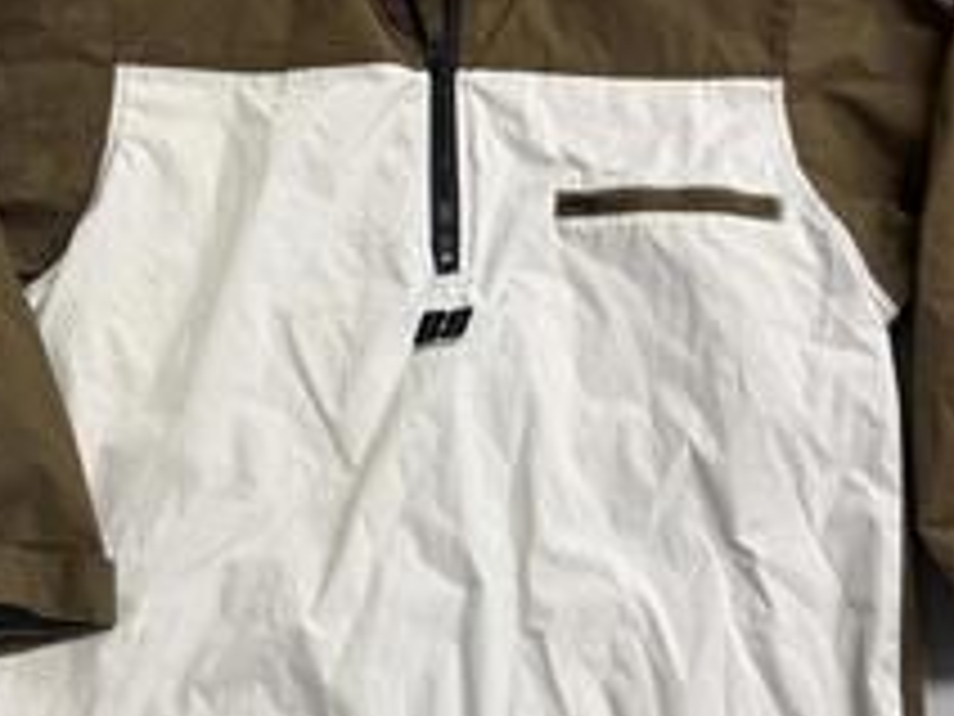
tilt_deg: -58.3
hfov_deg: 43.8
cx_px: 468
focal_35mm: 43
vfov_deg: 33.6
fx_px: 1185
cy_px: 347
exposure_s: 1/120
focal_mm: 6.76
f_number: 1.78
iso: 100
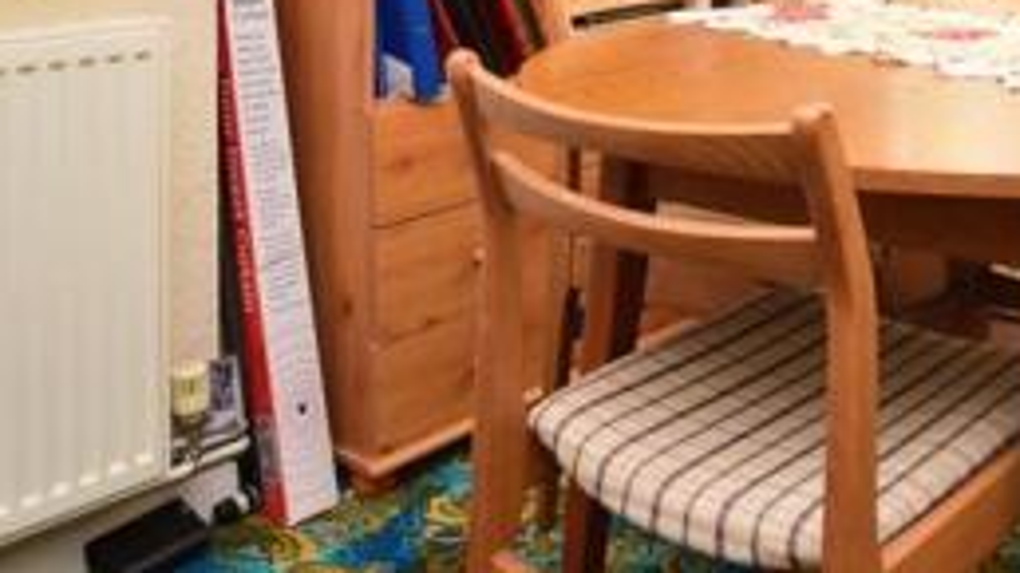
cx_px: 775
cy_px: -204
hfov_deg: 48.4
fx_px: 1082
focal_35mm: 40
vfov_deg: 25.0
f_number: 7.1
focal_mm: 10
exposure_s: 1/200
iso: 250
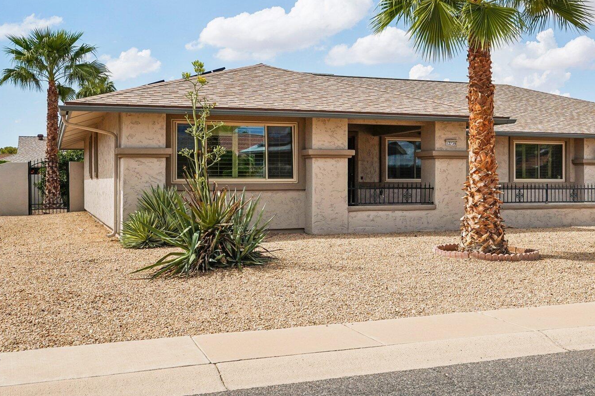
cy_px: 172
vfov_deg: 28.7
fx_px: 773
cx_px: 430
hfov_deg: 41.2
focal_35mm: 47
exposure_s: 1/1600
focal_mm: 30.5
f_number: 8
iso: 400
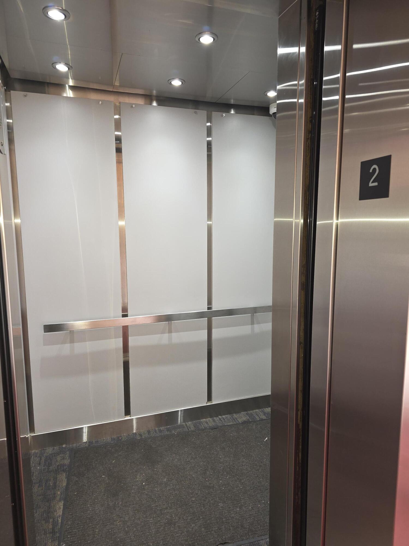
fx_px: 362
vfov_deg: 73.9
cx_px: 204
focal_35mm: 23
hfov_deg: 58.9
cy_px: 273
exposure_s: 1/40
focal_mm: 6.3
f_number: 1.7
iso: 100
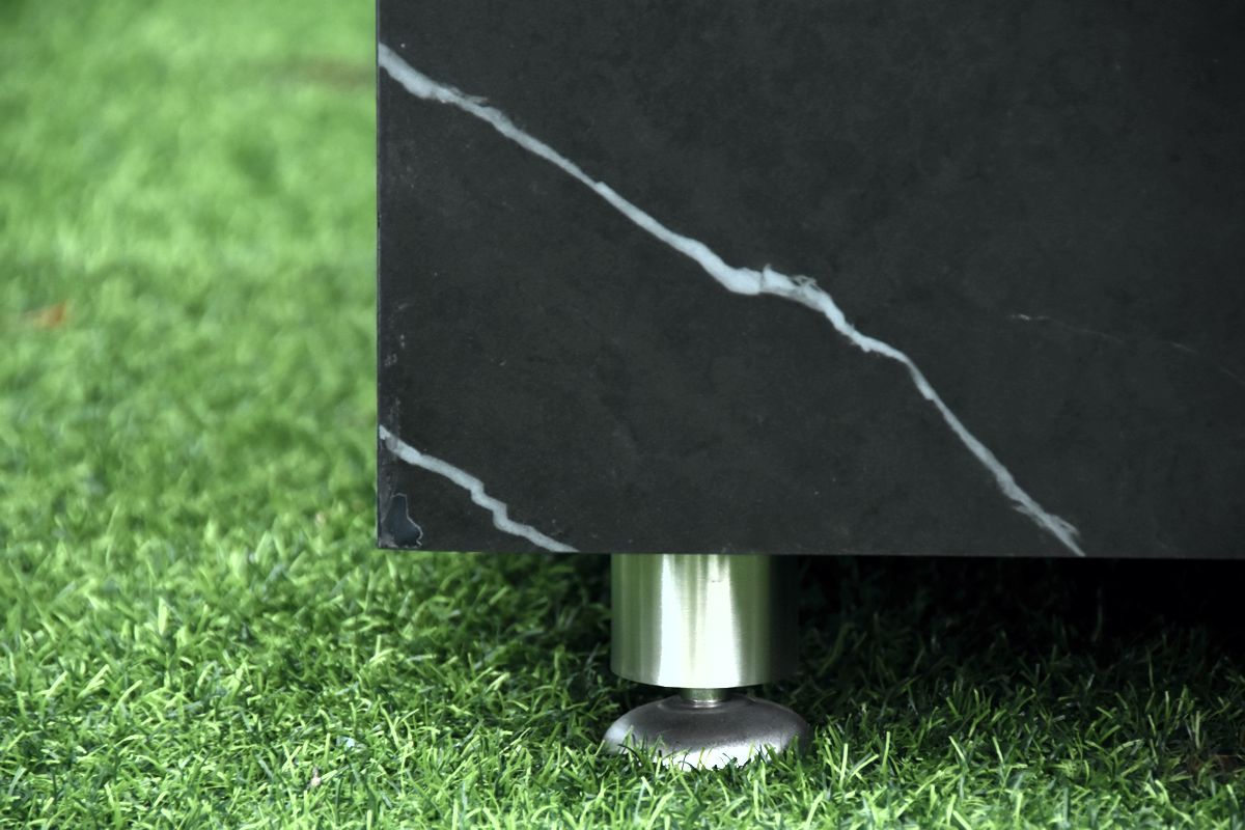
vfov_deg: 4.6
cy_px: 415
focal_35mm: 300
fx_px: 10374
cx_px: 622
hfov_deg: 6.9
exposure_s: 1/125
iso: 1100
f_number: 5.6
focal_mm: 200
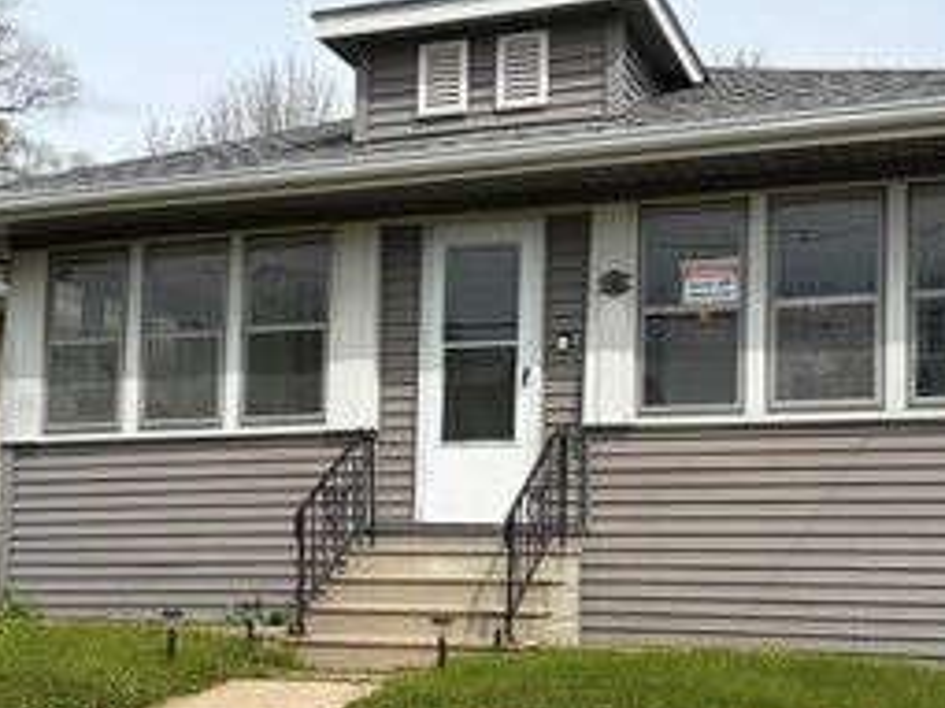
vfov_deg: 28.2
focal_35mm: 51
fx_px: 1392
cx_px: 500
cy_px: 502
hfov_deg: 37.5
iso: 50
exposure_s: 1/4065
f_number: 1.6
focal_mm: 5.96
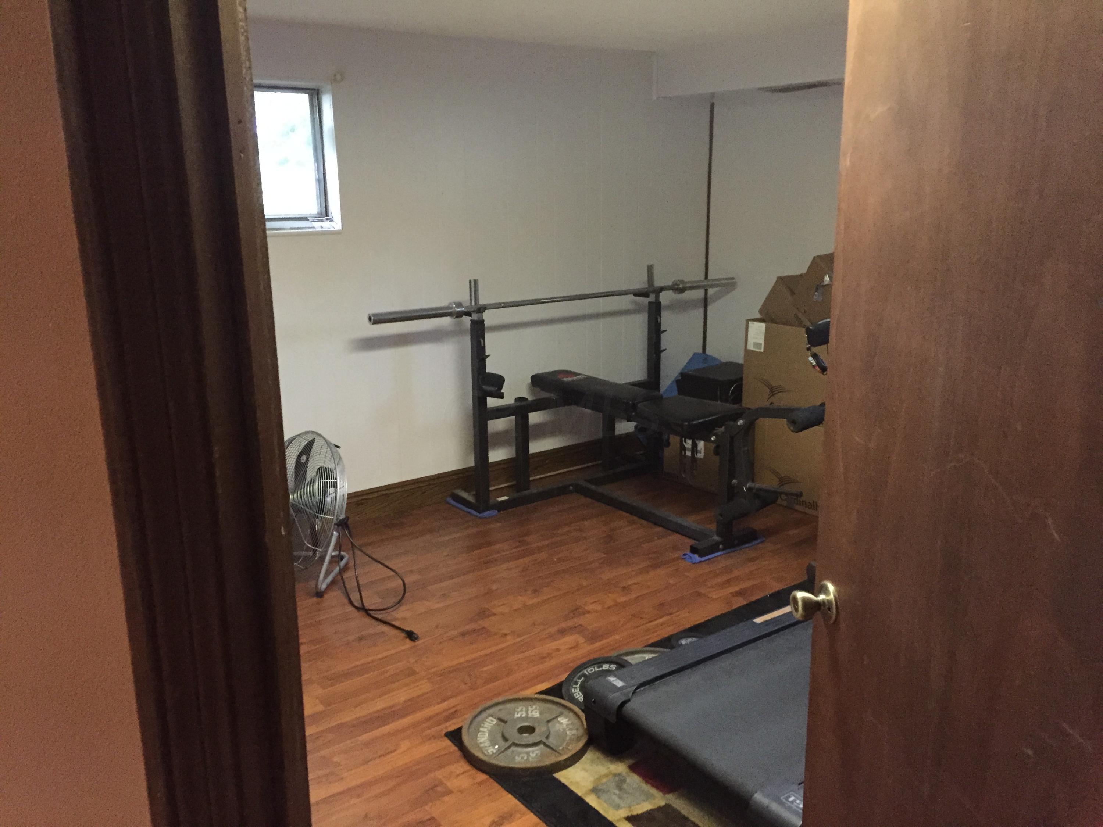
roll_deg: -0.2
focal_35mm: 29
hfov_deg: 61.7
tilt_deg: -13.9
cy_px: 414
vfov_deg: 48.2
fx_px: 924
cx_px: 552
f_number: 2.2
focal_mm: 4.15
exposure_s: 1/17
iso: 400
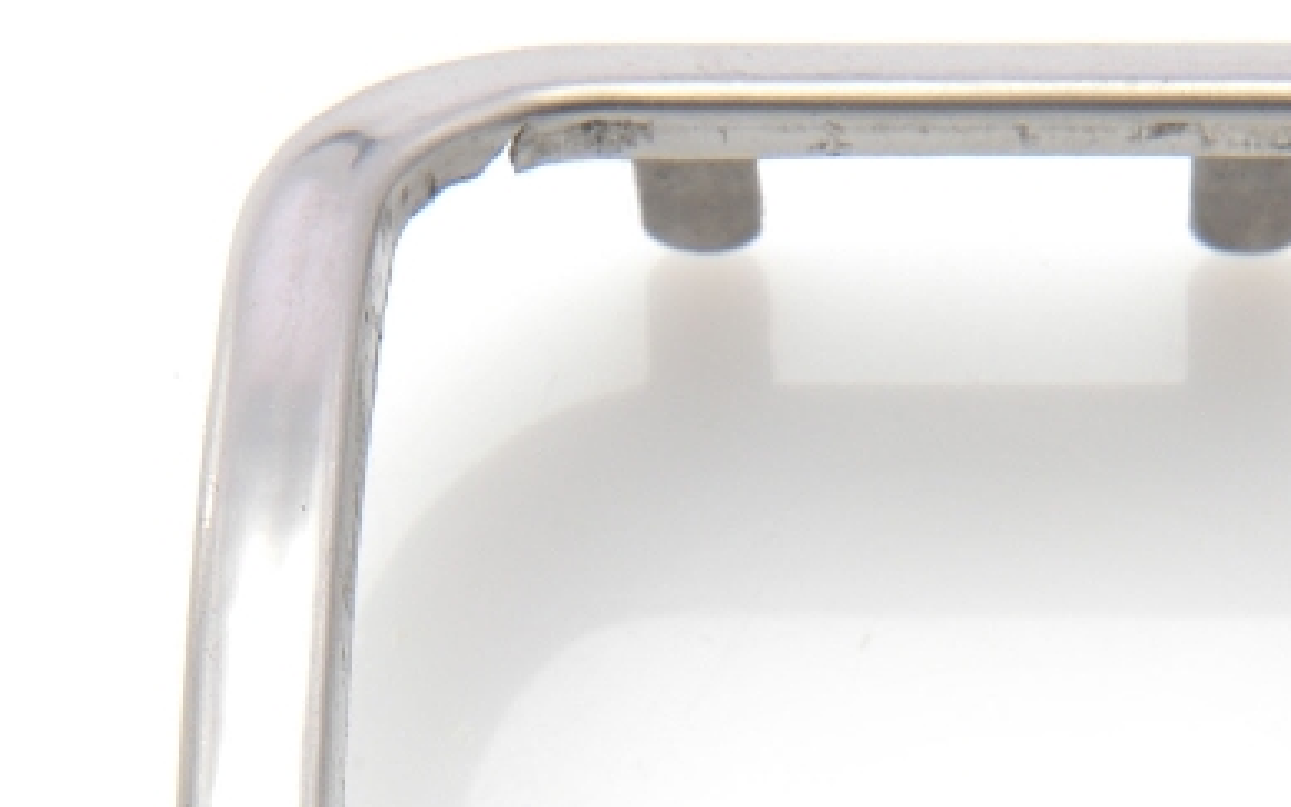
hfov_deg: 9.5
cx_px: 790
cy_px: 1056
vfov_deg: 5.9
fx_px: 7787
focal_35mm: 221
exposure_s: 1/2.5
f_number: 18
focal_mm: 55
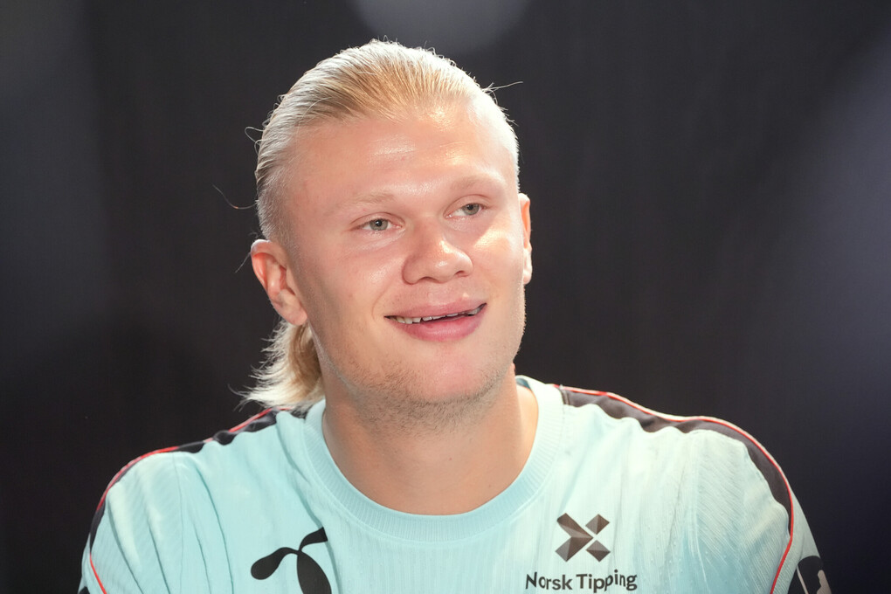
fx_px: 4801
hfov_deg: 10.6
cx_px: 446
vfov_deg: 7.1
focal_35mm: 194
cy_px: 297
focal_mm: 194
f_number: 5.6
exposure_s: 1/320
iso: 5000
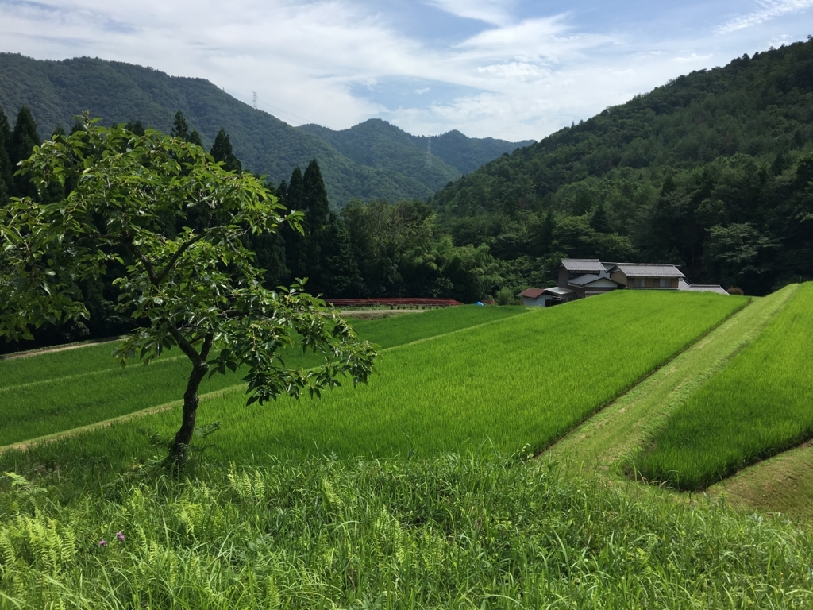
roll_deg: -2.5
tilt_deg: -5.5
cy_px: 305
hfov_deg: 61.7
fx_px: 681
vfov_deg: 48.2
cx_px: 406
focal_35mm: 29
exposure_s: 1/1241
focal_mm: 4.15
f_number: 2.2
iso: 25
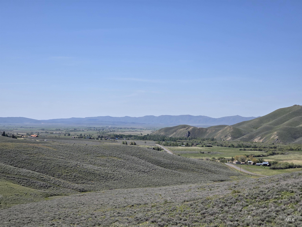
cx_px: 151
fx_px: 602
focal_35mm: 69
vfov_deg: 21.3
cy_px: 114
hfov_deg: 28.2
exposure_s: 1/1677
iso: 25
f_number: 2.4
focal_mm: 7
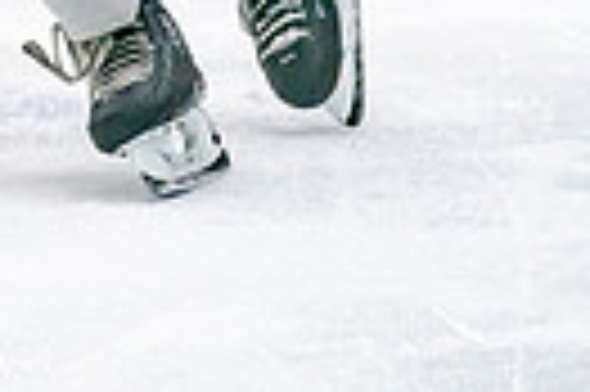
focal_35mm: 719
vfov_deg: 1.9
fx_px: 11769
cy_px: -562
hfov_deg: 2.9
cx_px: -338
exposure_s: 1/1250
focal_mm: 143
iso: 3200
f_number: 2.8
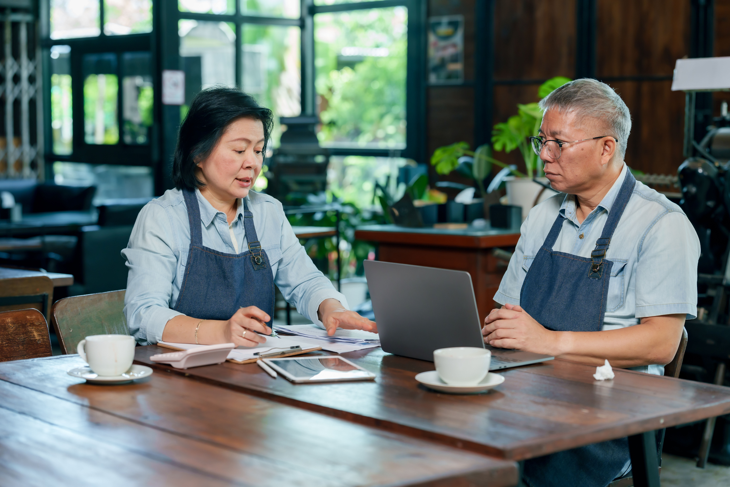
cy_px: 244
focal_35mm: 68
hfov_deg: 29.7
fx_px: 1379
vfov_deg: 20.0
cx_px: 365
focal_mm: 68
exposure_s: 1/200
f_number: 2.8
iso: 400
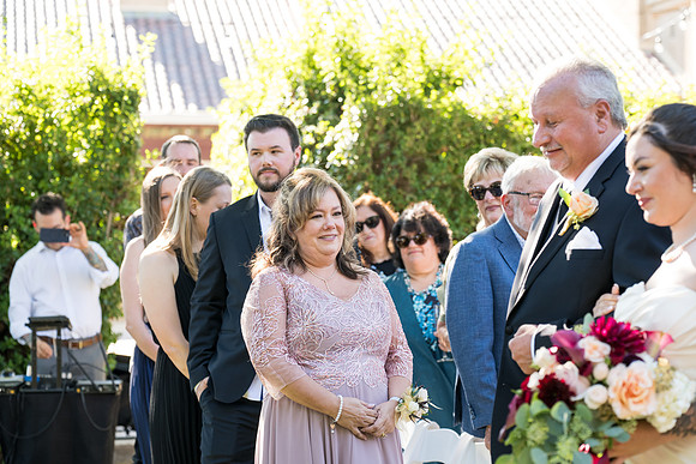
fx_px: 1721
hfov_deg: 22.9
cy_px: 232
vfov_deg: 15.4
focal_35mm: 89
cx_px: 348
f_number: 4
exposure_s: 1/400
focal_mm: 89
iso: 640
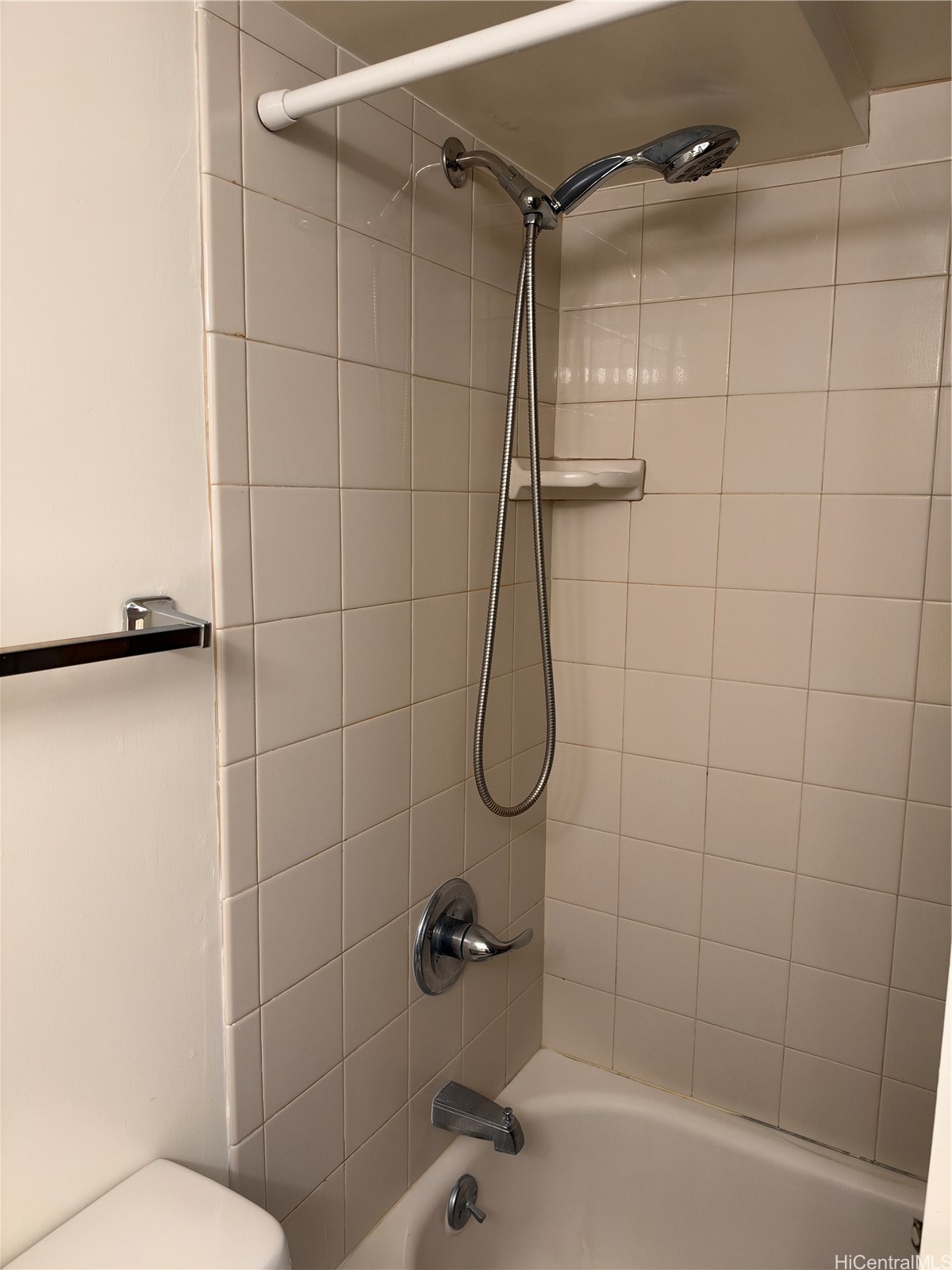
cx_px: 476
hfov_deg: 56.8
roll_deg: -0.4
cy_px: 635
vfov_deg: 71.6
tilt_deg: -8.1
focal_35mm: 24
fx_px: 880
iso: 200
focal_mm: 6.93
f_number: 1.8
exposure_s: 1/120
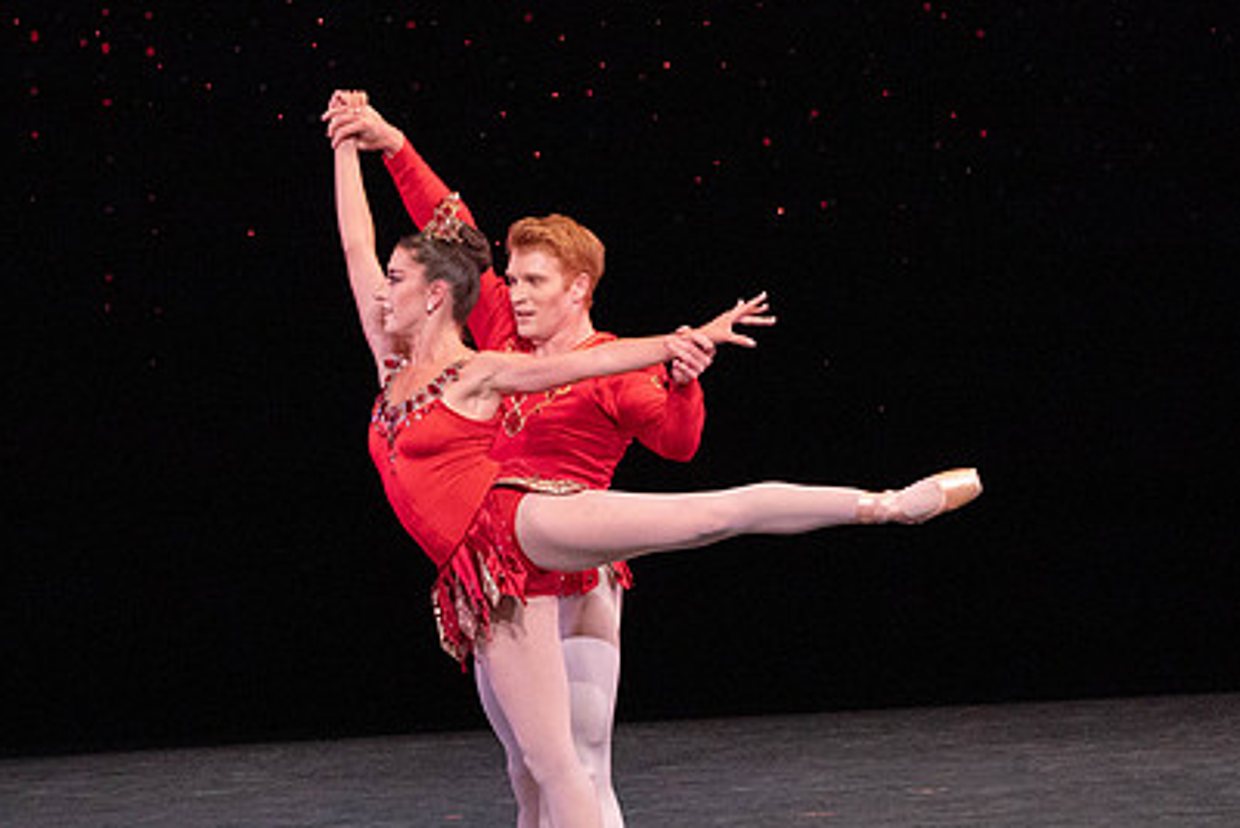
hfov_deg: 4.1
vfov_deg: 2.7
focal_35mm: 505
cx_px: 719
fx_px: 17400
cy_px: 479
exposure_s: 1/500
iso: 16000
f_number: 11
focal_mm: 348
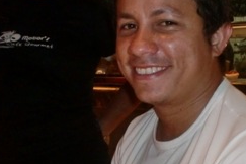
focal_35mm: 67
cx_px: 180
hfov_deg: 29.7
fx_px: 458
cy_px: 128
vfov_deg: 20.1
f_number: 3.1
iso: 400
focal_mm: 6.3
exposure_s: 1/40
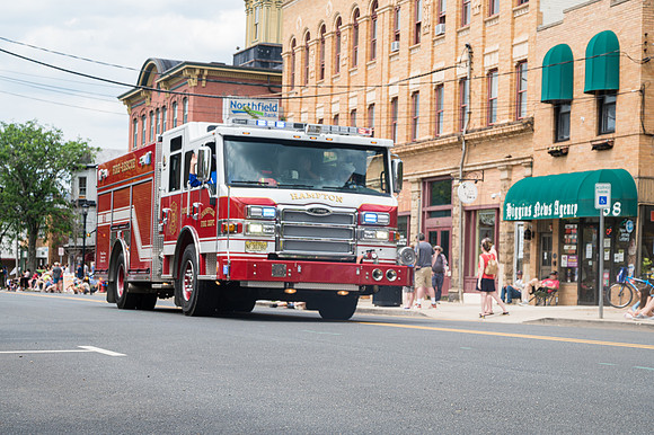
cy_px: 218
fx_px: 1271
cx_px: 327
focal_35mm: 70
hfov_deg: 28.9
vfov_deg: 19.4
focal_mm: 70
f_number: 10
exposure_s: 1/100
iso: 100
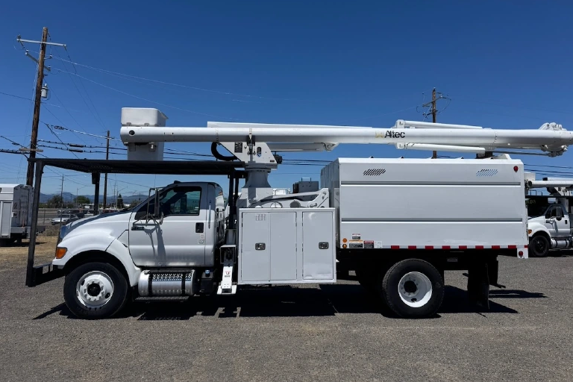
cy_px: 169
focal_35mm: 26
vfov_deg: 49.5
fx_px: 414
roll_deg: -1.0
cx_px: 297
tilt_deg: +5.3
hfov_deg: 69.4
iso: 80
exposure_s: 1/9009
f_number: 1.78
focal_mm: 6.76
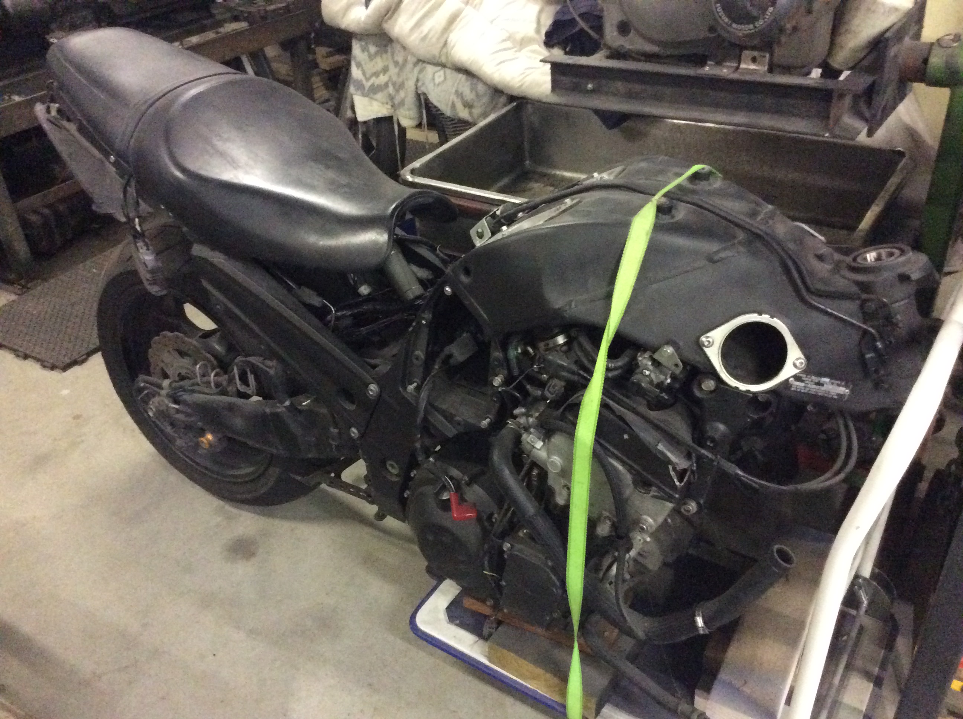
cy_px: 360
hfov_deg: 56.9
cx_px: 482
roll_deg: +4.3
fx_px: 889
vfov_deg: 44.1
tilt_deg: -35.7
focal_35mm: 32
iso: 640
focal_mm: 3.3
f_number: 2.4
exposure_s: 1/17
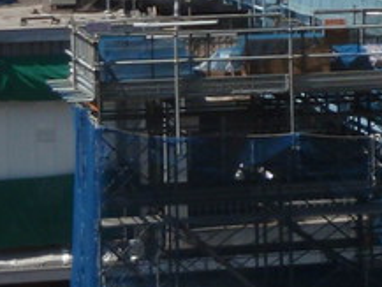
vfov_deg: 5.1
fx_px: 3191
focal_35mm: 289
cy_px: -109
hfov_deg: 6.4
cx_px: 1033
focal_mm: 8.89
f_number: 5
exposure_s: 1/320
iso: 64
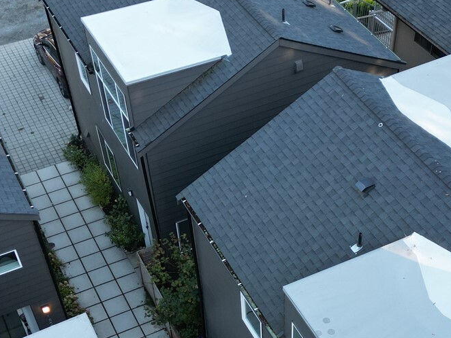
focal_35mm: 58
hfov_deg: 33.1
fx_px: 756
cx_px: 279
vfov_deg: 24.8
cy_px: 279
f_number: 1.7
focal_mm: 6.72
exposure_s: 1/250
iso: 150
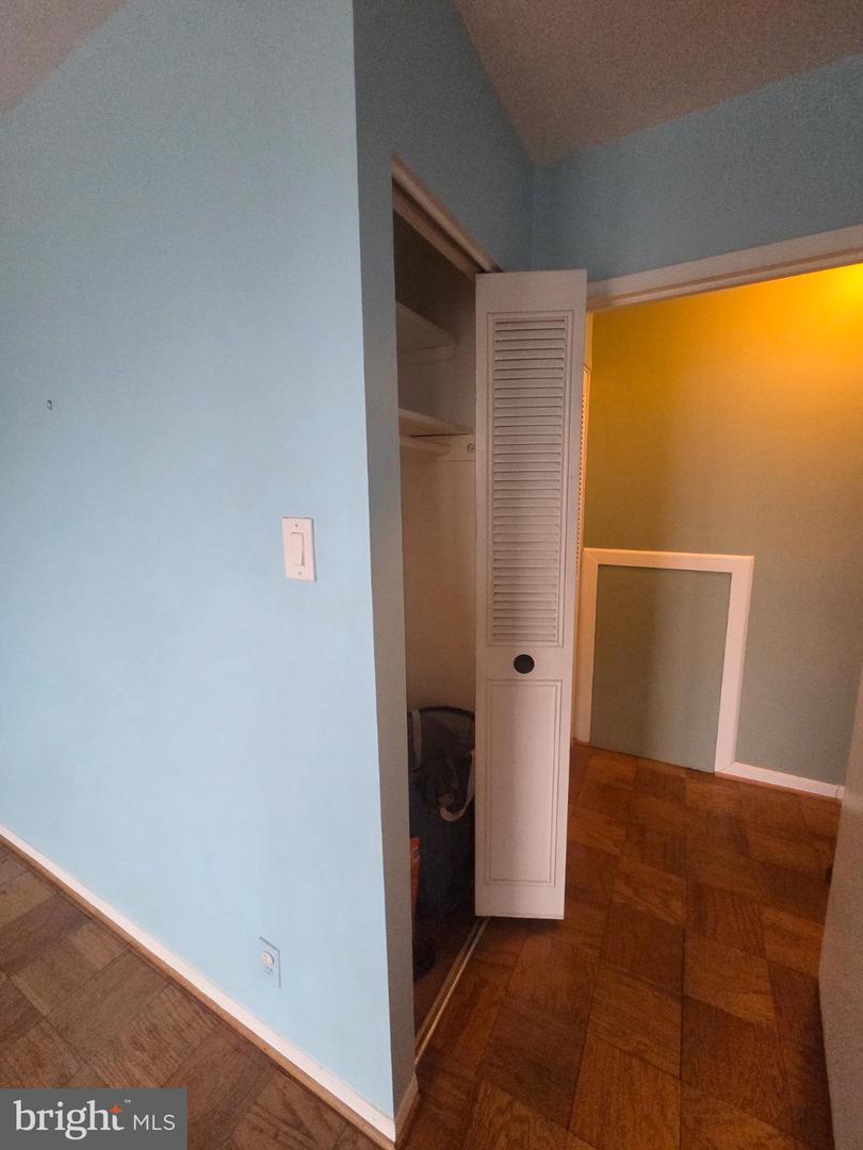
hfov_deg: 89.9
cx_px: 432
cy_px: 575
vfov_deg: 106.2
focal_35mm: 13
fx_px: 432
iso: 640
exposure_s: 1/60
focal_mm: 2.2
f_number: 2.2
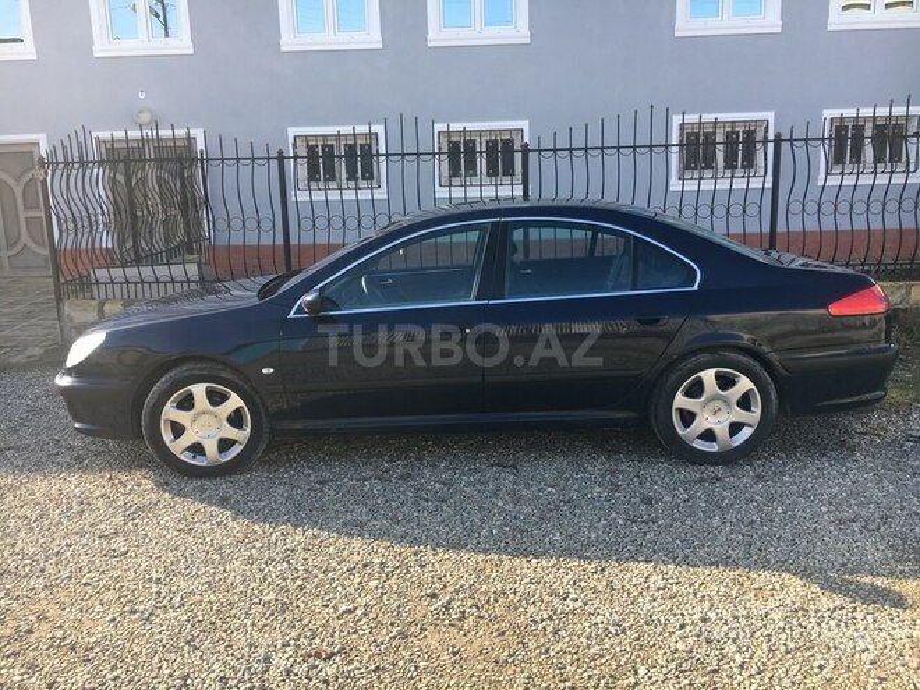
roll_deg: +1.8
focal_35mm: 29
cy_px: 345
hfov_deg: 61.7
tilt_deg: -10.3
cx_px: 460
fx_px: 771
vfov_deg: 48.2
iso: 25
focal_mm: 4.15
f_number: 2.2
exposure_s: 1/348
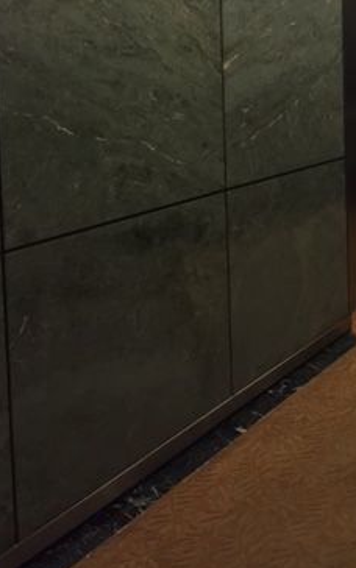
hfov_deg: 23.1
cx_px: 347
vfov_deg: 36.2
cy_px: 112
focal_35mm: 54
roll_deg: +1.3
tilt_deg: -4.1
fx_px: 837
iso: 125
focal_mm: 4.15
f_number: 2.2
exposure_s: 1/30
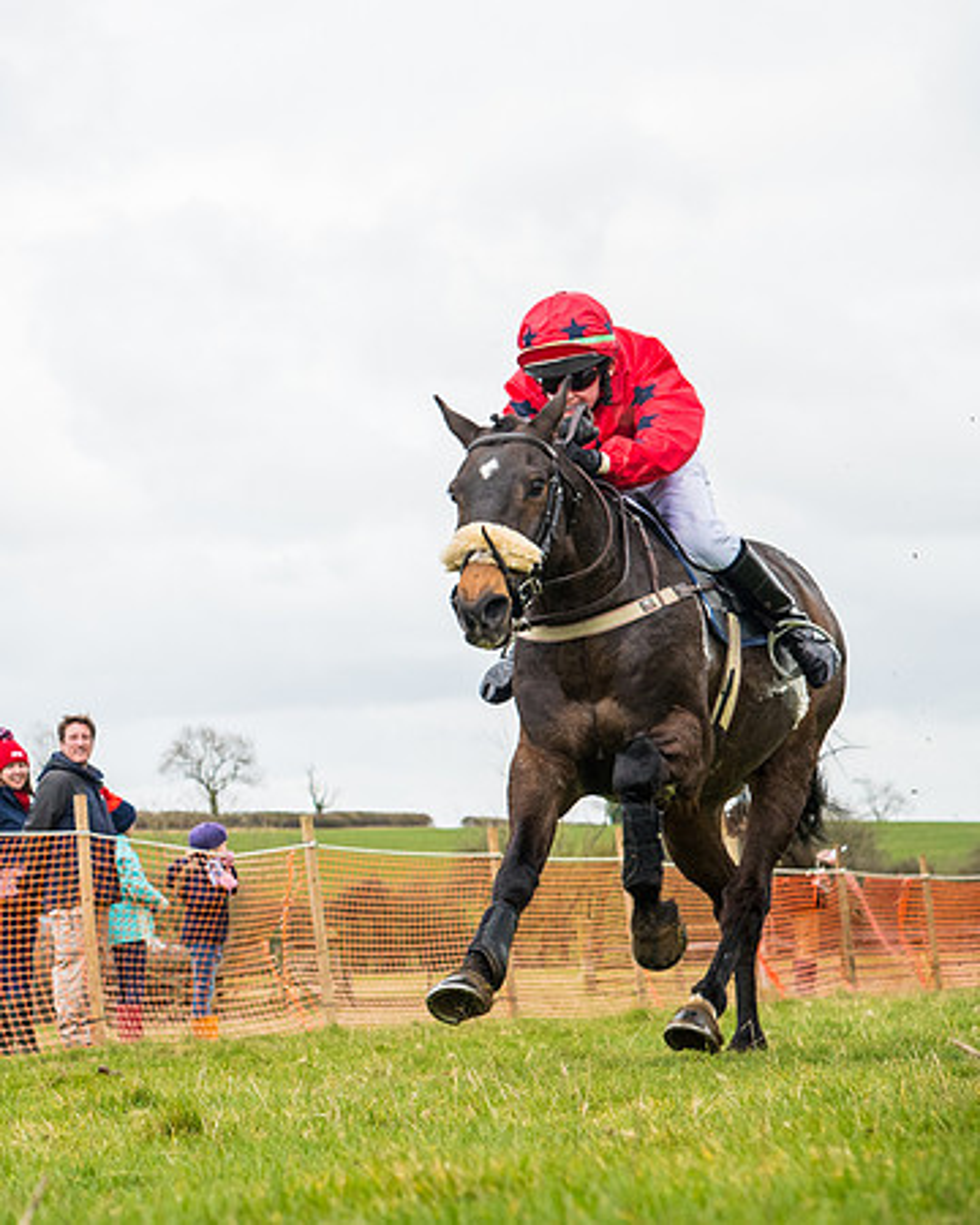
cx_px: -229
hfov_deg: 11.6
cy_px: 481
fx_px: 4697
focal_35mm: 130
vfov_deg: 14.8
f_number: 5
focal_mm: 70
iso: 1000
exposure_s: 1/1000
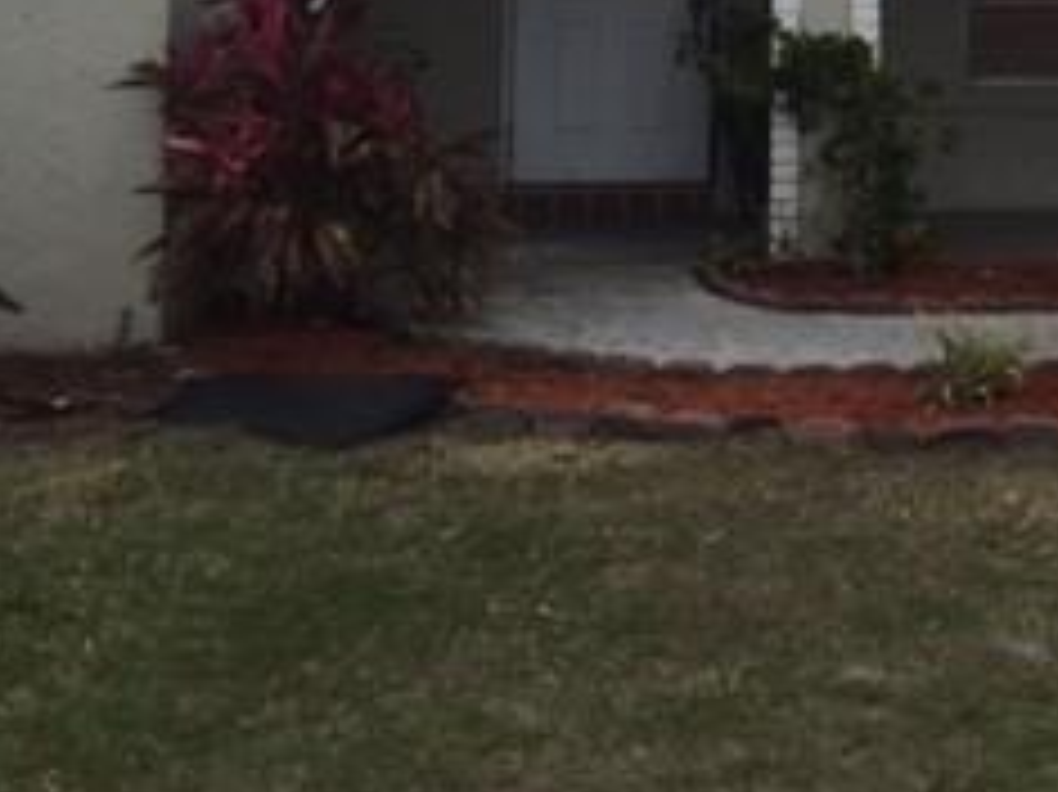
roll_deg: -1.5
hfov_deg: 22.7
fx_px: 2413
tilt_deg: +1.1
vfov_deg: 18.0
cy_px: -58
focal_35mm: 79
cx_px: 1274
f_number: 2.2
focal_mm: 4.15
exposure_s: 1/60
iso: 32
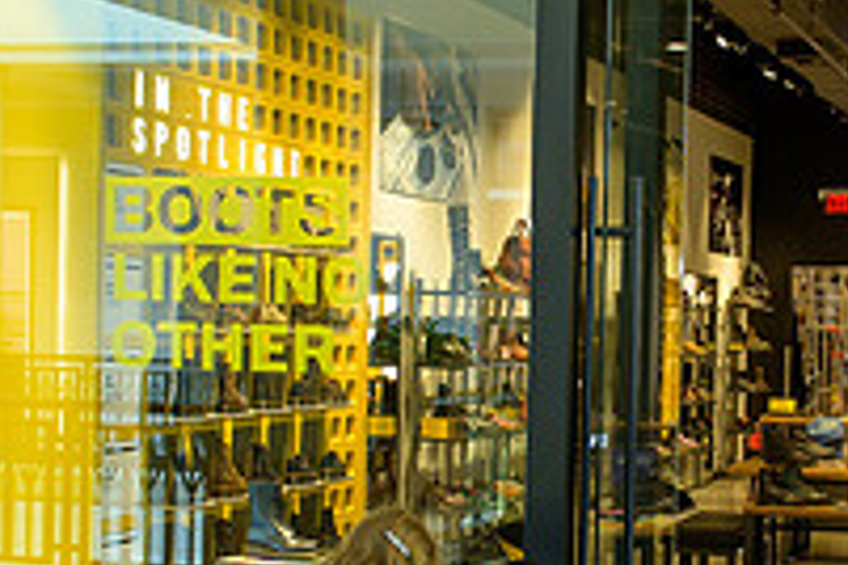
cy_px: 406
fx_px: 1908
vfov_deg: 16.8
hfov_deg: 24.7
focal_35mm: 81
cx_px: 656
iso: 800
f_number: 3.5
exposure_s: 1/200
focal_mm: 24
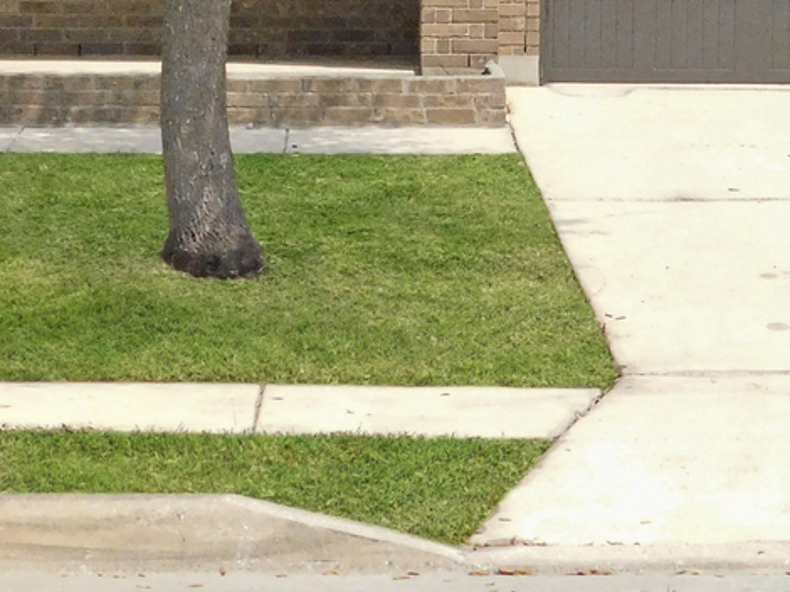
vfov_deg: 10.4
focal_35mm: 138
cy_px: -279
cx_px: 588
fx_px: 3148
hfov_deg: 14.3
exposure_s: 1/1500
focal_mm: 8
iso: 800
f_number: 7.4
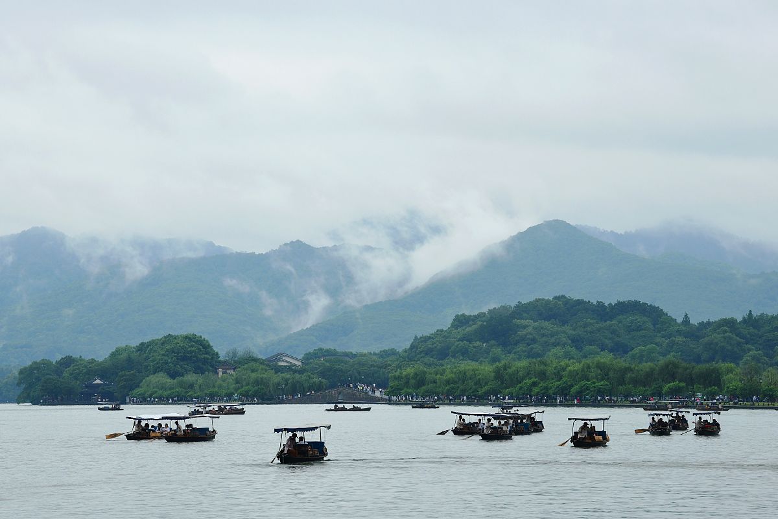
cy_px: 260
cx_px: 389
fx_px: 3458
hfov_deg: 12.8
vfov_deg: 8.6
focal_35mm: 160
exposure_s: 1/320
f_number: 9
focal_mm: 160
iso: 800
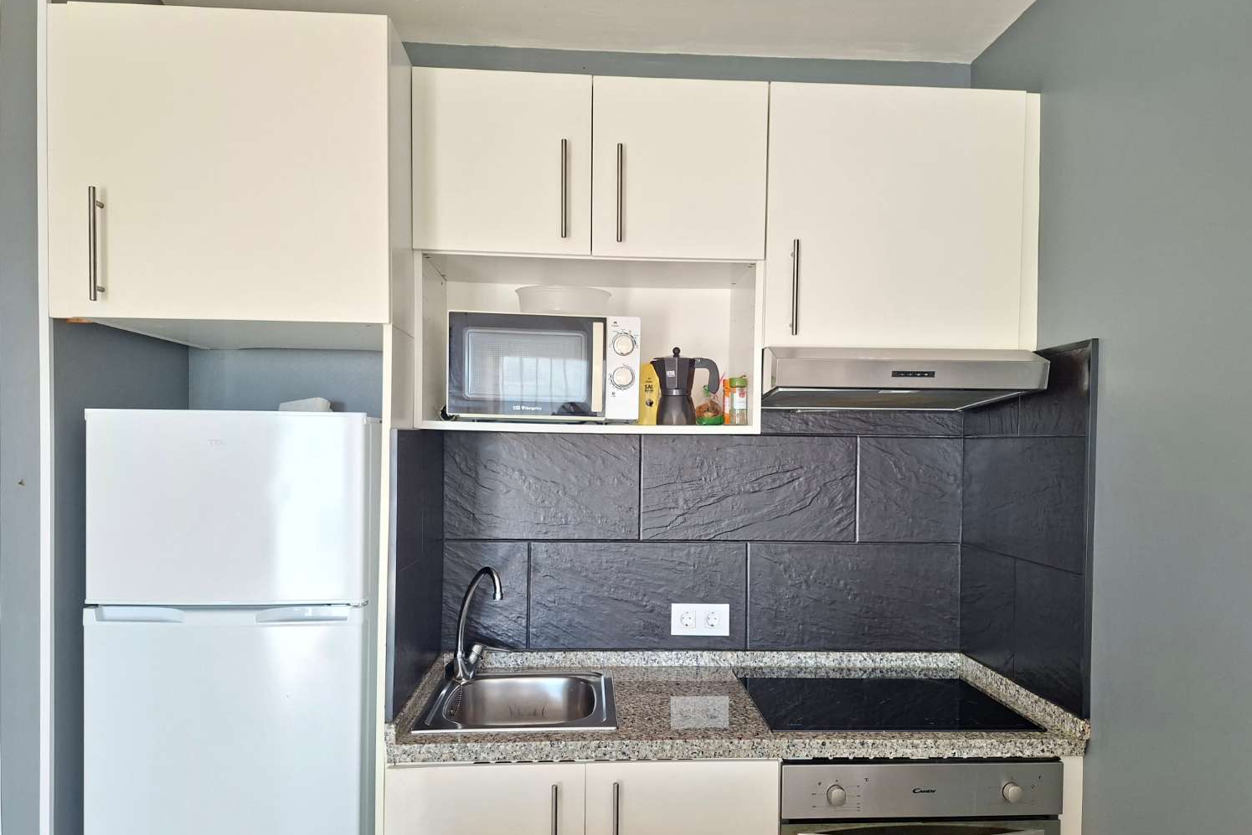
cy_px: 453
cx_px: 627
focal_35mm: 24
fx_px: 835
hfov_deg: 73.7
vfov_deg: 53.1
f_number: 1.8
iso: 200
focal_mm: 5.54
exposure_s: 1/100
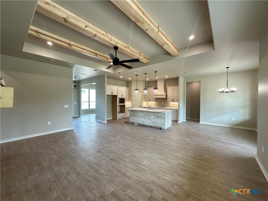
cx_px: 134
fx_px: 108
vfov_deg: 85.7
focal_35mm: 14
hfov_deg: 102.1
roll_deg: -0.2
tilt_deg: -0.6
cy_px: 100
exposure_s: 1/120
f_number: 2.2
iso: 200
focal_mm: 2.22
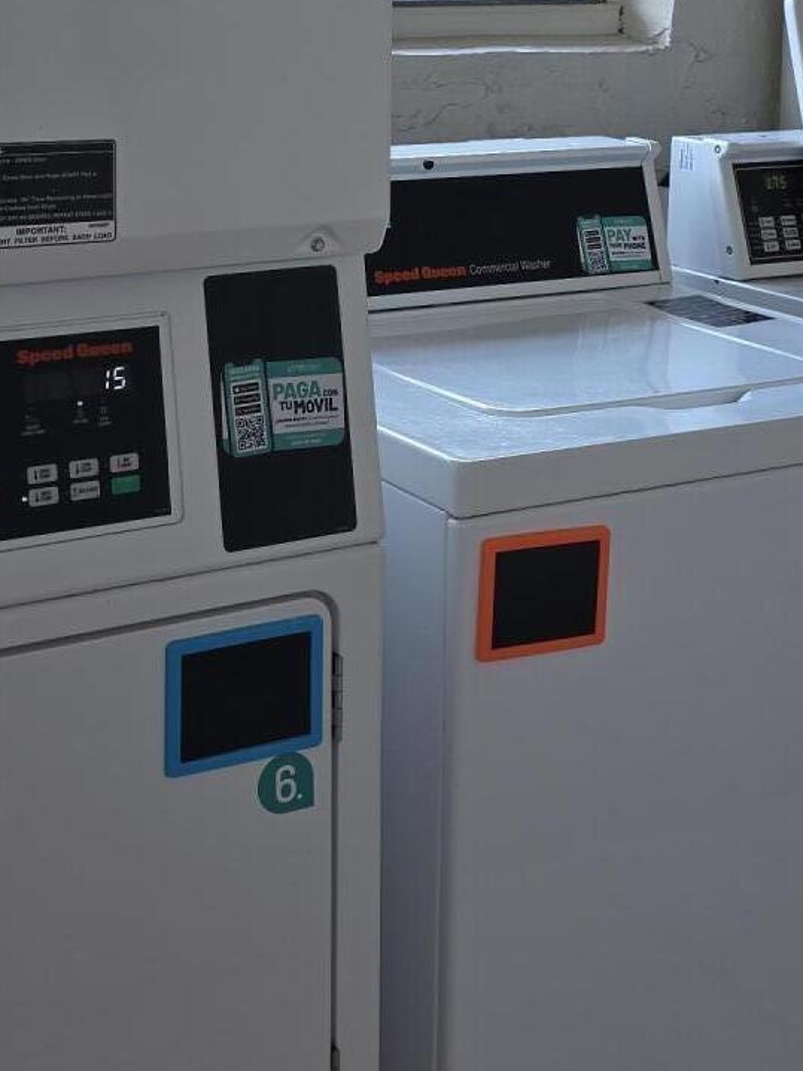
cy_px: 207
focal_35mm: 64
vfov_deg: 29.5
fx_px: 1980
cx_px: 386
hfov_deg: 22.9
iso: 16
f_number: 1.7
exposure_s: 1/60
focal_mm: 6.3
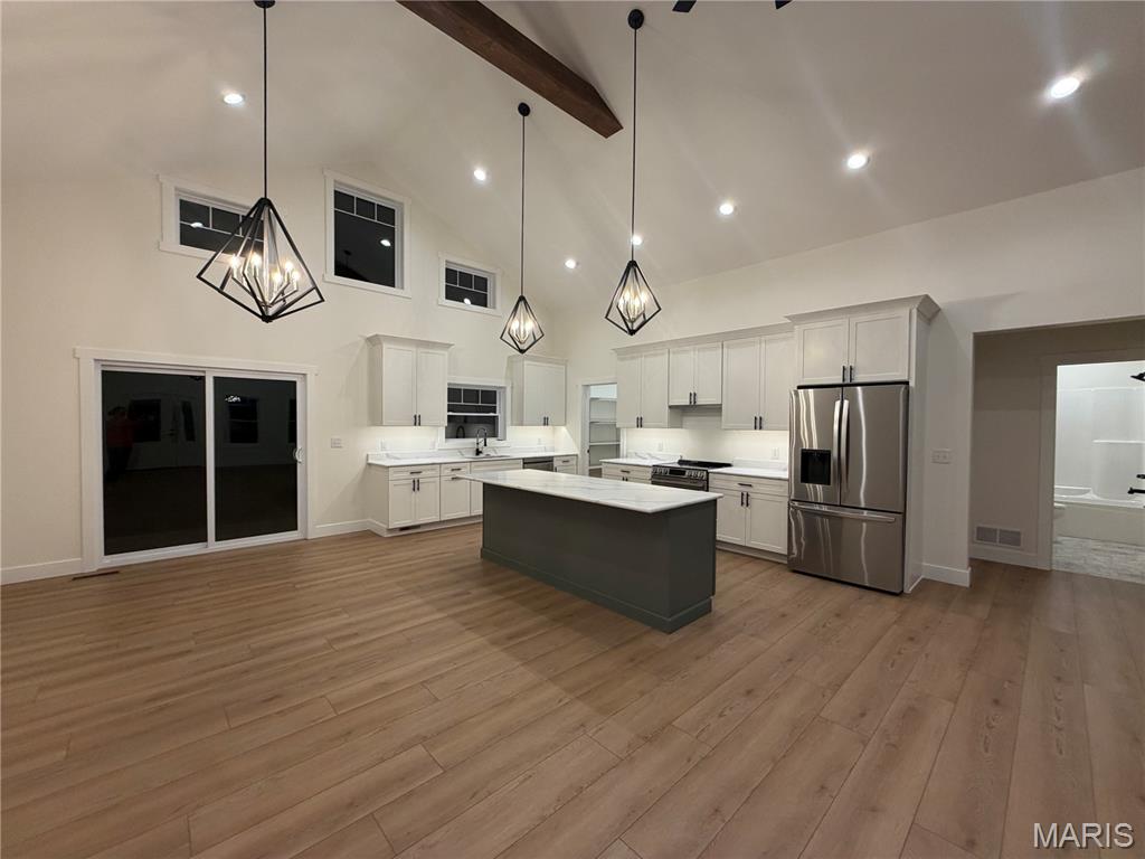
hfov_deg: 102.1
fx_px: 463
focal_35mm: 14
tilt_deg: -0.8
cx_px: 572
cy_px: 430
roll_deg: -0.2
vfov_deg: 85.7
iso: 250
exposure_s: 1/120
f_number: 2.2
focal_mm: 2.22
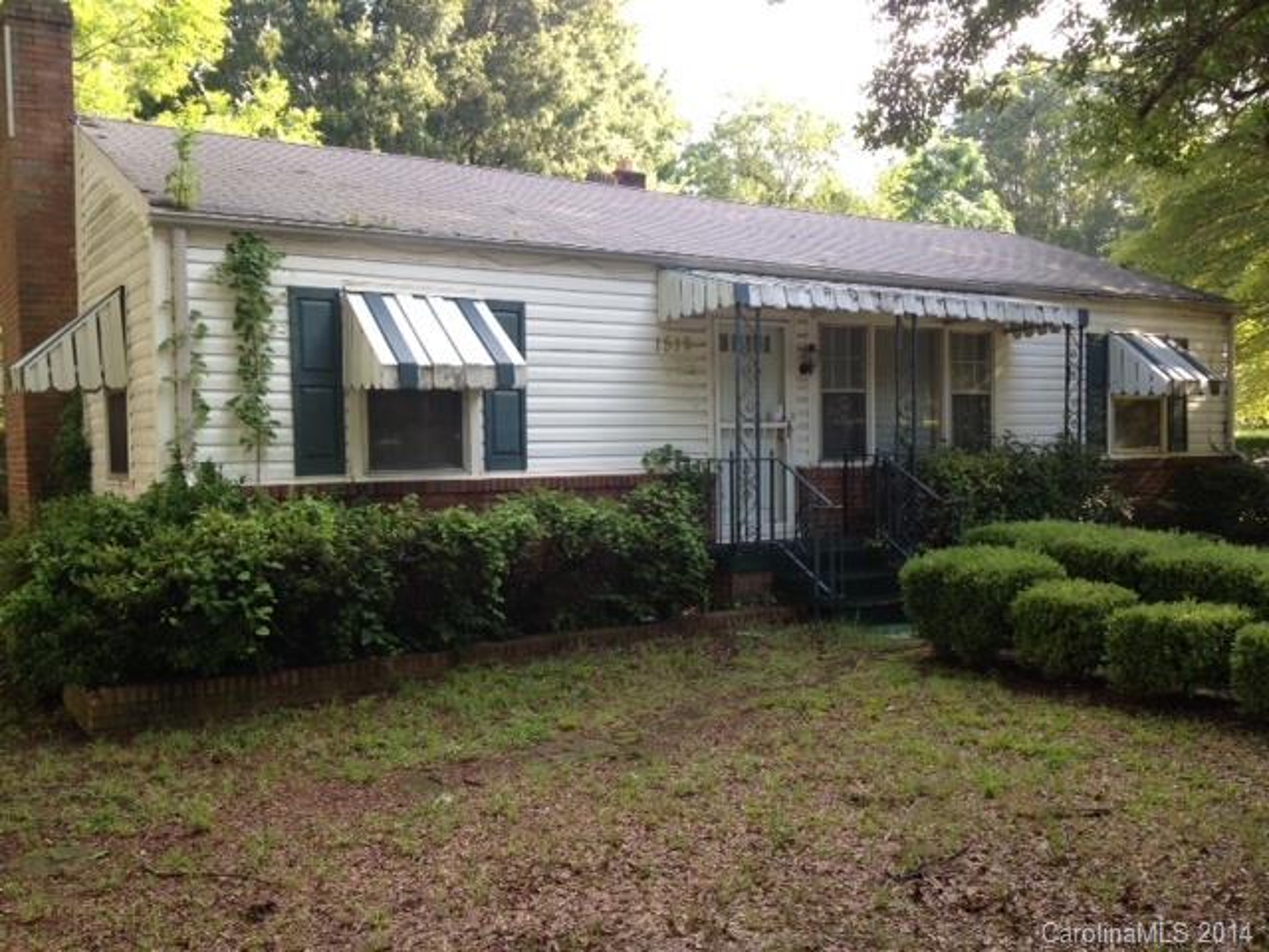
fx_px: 1283
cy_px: 476
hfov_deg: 52.6
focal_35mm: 35
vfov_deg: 40.7
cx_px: 634
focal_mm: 4.28
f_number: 2.4
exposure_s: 1/129
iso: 50
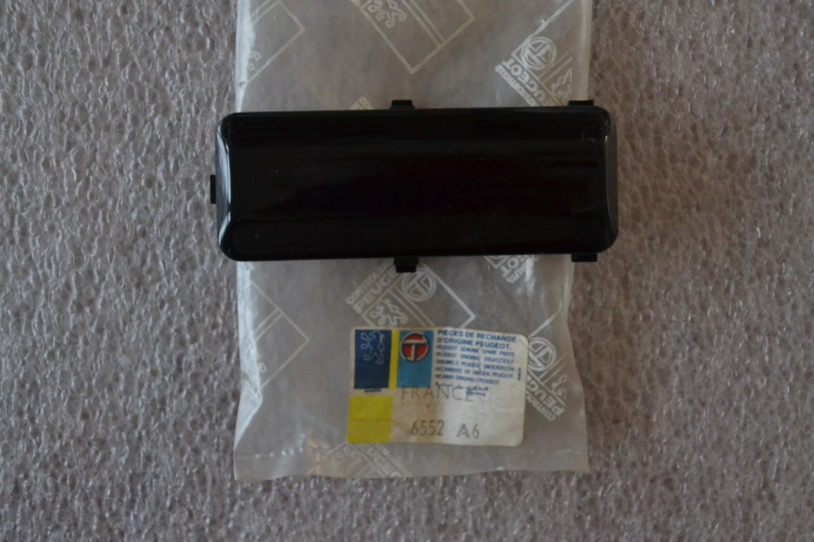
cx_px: 407
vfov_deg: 30.8
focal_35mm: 44
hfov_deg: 45.0
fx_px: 984
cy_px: 271
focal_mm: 29
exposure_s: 1/20
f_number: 4.5
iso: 3200
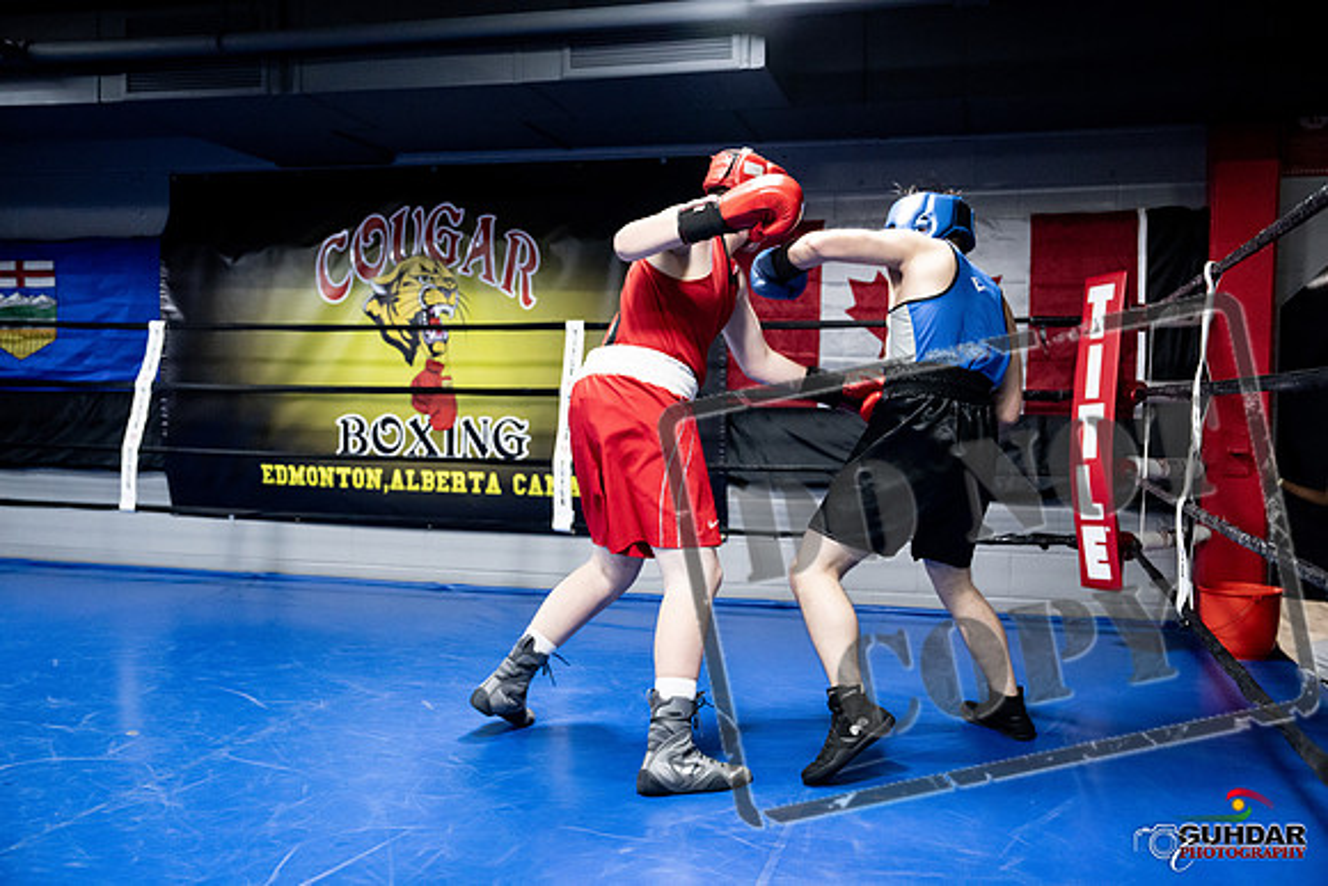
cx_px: 664
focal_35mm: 33
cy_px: 443
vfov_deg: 40.0
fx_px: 1218
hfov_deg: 57.2
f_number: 2.8
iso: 8000
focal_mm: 33
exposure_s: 1/1000
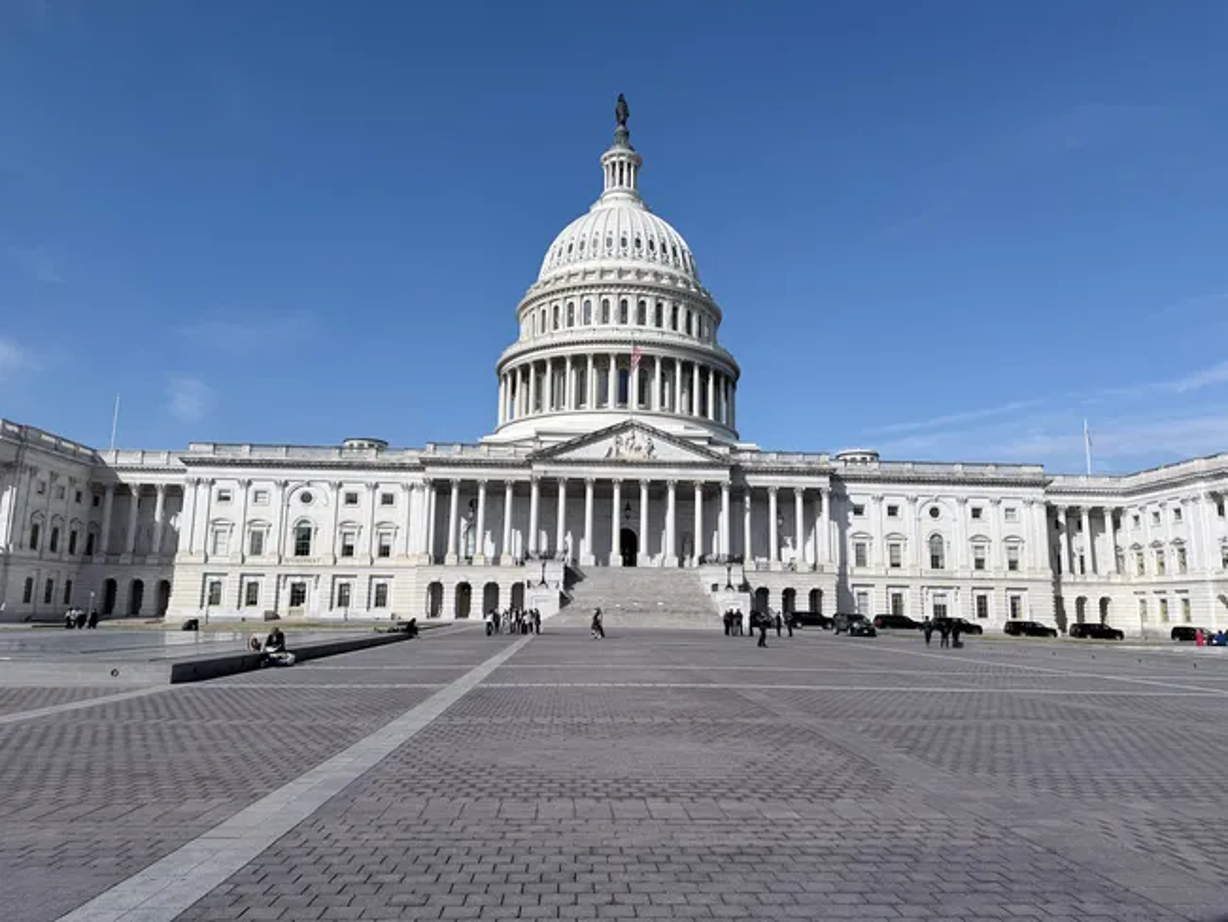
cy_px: 461
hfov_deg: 71.6
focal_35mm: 24
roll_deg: -0.4
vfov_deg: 56.8
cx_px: 614
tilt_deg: +9.7
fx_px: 852
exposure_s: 1/9091
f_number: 1.78
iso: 80
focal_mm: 6.76
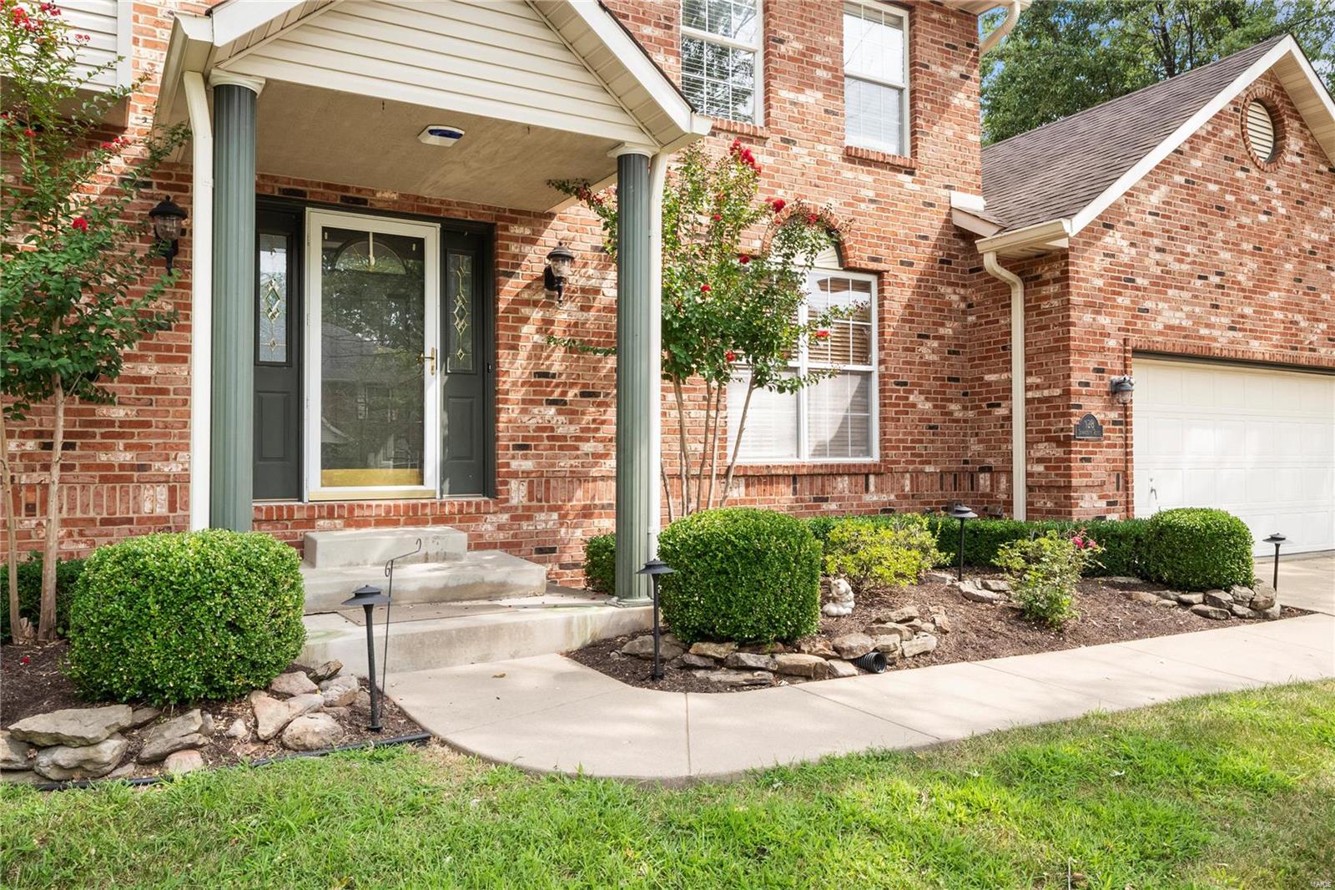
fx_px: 964
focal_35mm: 26
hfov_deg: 69.4
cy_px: 445
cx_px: 668
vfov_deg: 49.5
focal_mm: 13
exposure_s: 1/250
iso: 400
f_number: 10
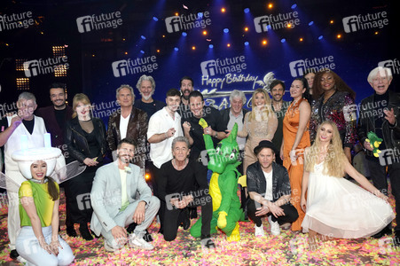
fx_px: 311
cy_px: 133
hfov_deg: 65.5
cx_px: 200
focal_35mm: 28
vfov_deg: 46.3
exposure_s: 1/160
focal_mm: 28
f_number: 7.1
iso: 1600
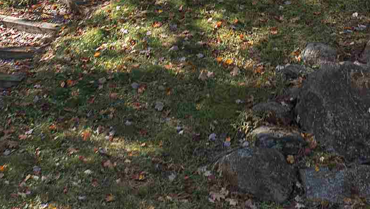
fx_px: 1129
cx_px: 283
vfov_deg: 9.6
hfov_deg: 18.5
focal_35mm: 115
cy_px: -262
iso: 200
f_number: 4
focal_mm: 10.26
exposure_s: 1/400
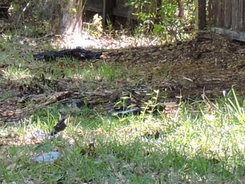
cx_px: -283
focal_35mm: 430
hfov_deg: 4.5
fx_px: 3043
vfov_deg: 3.5
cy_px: 2
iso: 100
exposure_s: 1/60
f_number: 3.7
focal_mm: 10.7
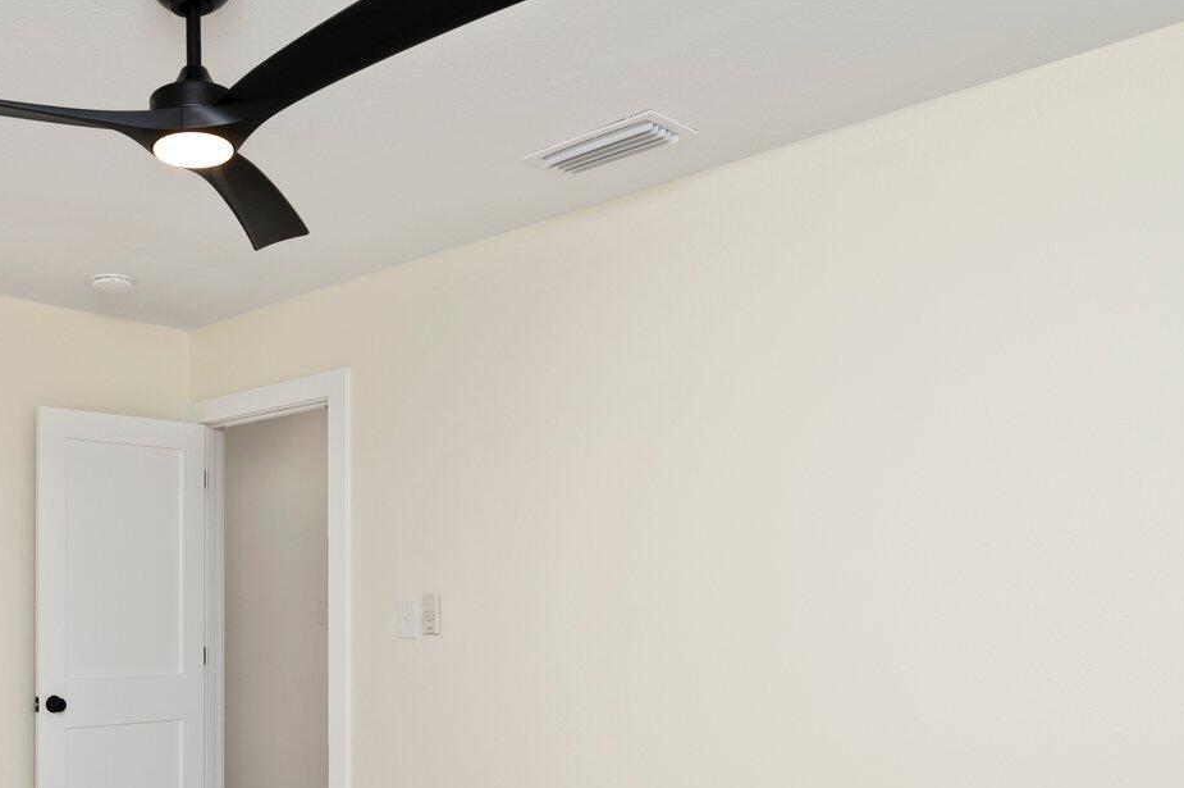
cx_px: 197
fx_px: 1019
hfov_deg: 55.0
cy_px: 643
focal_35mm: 31
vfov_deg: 40.3
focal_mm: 14
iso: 400
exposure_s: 1/100
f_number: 9
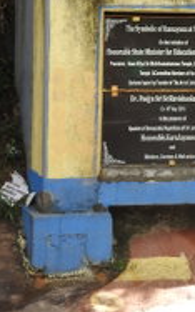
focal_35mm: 166
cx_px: 158
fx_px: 1410
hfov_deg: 7.9
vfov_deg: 12.6
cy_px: 64
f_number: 4
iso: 100
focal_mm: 9.9
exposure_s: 1/320
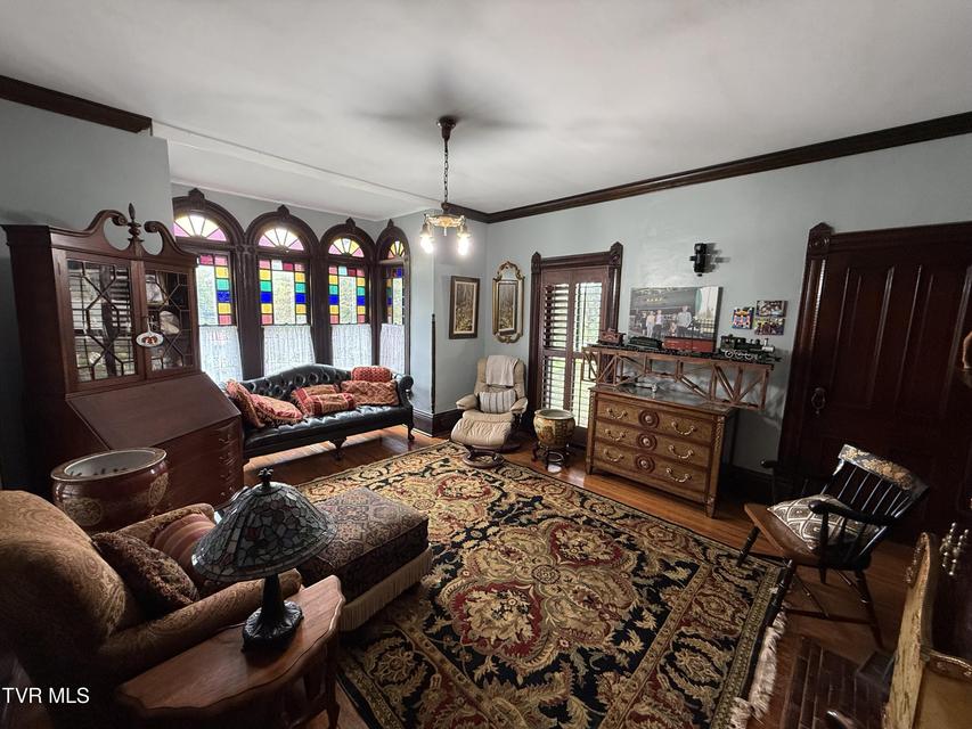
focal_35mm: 14
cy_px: 364
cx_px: 486
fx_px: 393
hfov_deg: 102.1
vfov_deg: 85.7
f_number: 2.2
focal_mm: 2.22
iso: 250
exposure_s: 1/60
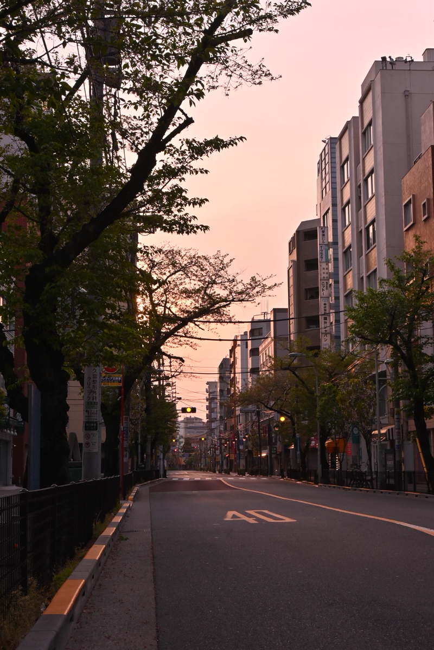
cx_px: 217
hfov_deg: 25.1
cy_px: 325
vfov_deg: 36.9
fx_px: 976
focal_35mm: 54
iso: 100
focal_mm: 36
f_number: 10
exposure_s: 1/160
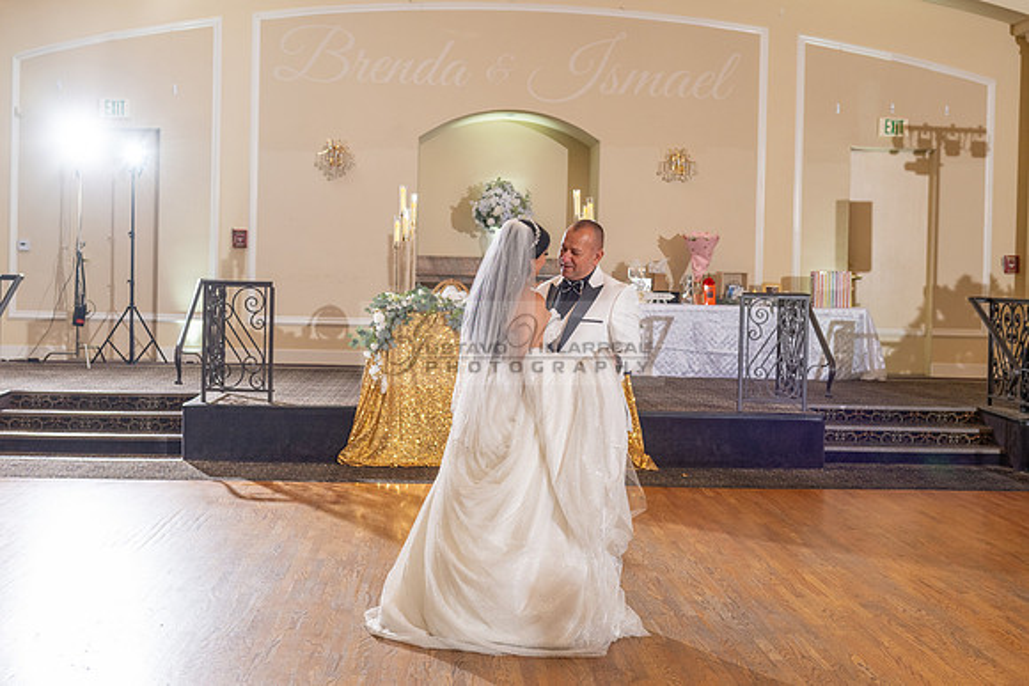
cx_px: 514
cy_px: 303
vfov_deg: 27.0
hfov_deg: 39.6
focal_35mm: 50
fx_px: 1431
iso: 800
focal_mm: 42
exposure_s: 1/160
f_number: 4
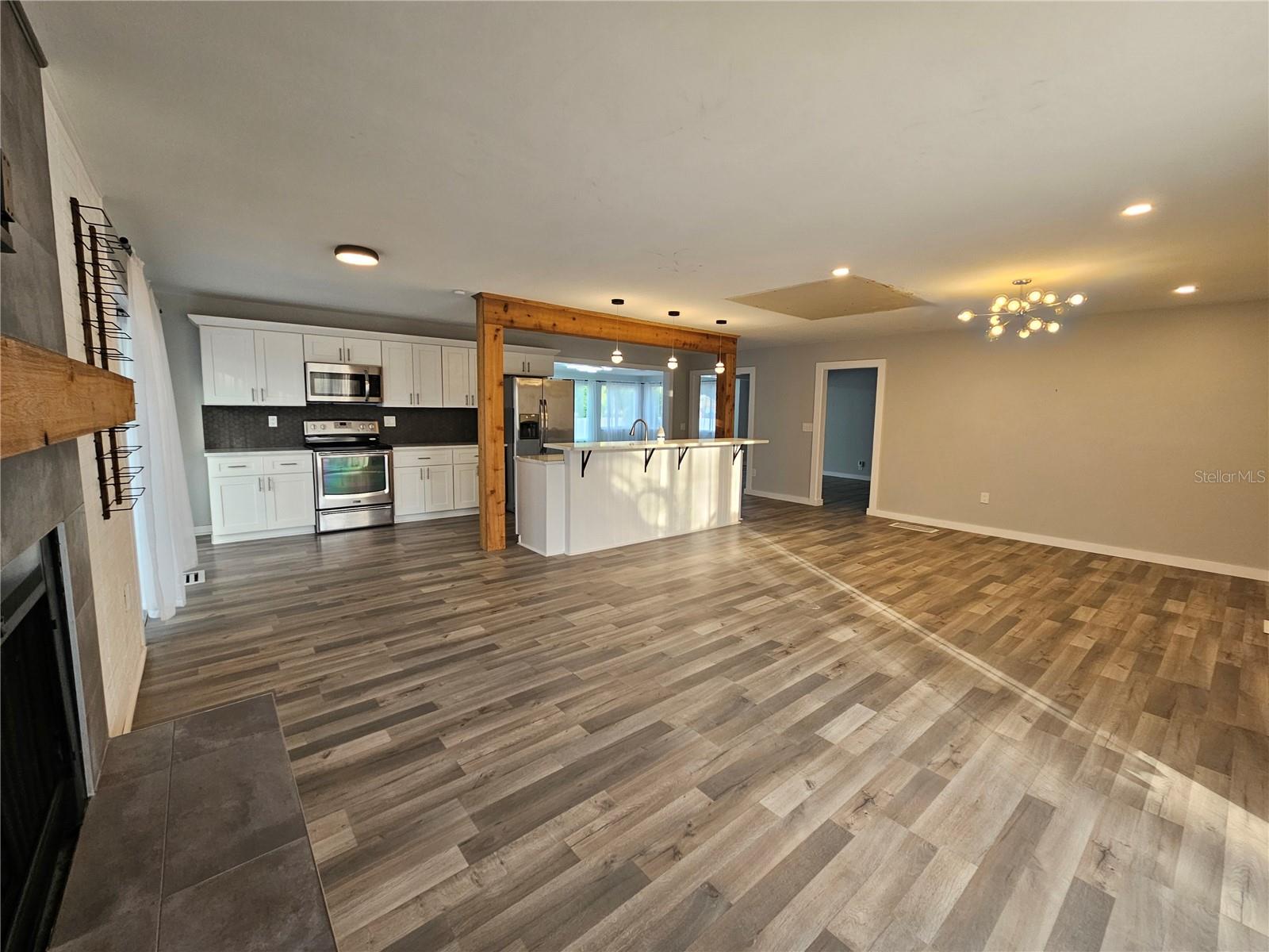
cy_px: 476
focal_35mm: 13
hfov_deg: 106.2
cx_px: 634
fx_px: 477
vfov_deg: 89.9
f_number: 2.2
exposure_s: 1/60
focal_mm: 2.2
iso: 100
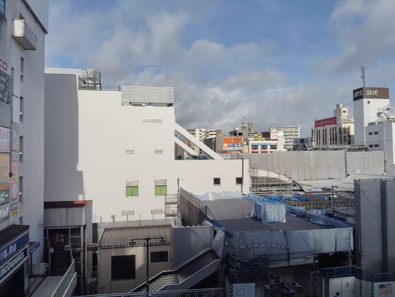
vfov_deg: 49.9
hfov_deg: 63.4
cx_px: 198
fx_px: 320
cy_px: 148
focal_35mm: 28
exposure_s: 1/1530
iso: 50
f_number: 1.8
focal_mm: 4.22
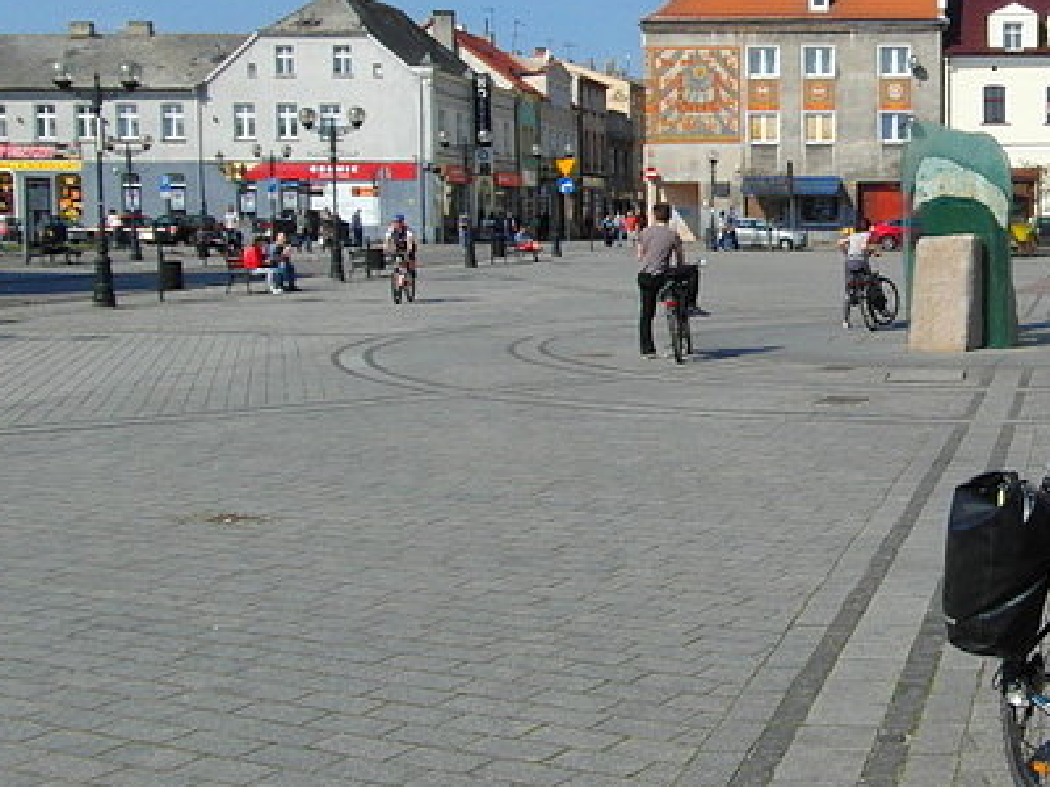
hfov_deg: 36.8
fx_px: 1456
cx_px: 974
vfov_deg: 30.2
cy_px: 352
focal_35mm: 48
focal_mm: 4
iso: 100
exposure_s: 1/1500
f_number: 3.6
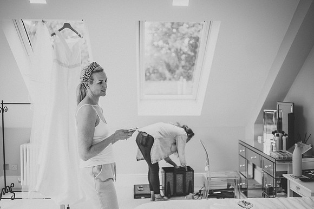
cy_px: 104
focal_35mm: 35
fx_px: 305
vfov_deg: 37.8
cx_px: 157
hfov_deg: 54.5
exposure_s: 1/2500
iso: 100
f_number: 1.8
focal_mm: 35
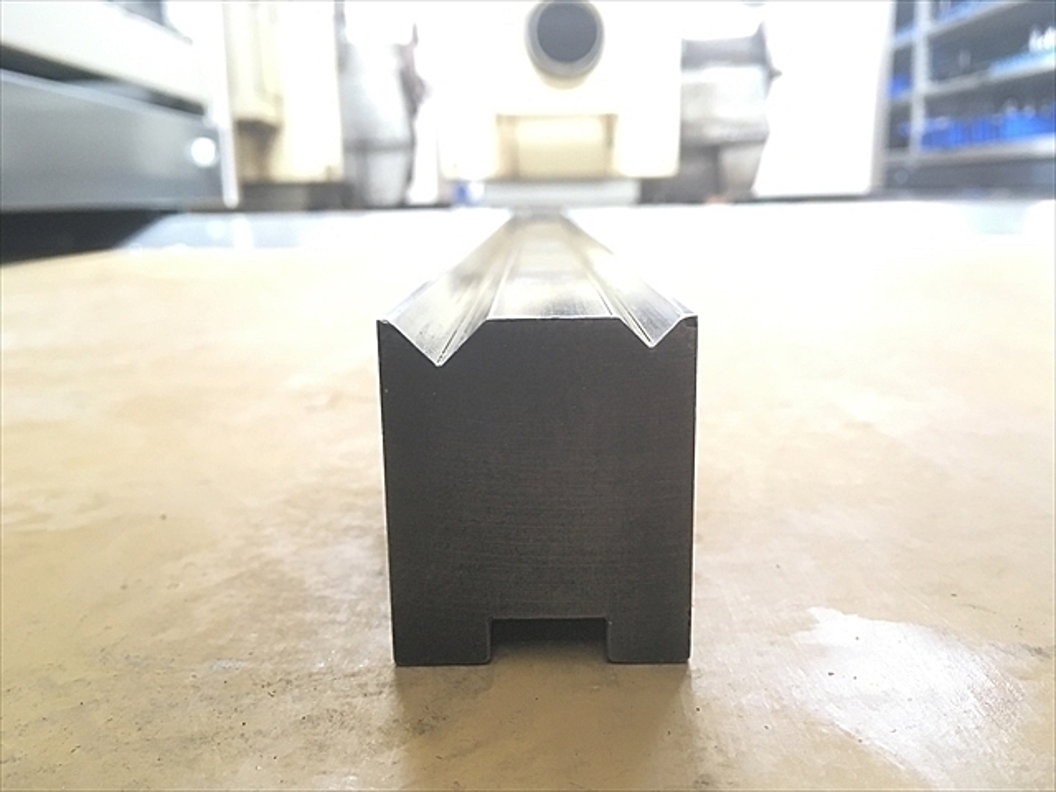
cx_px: 528
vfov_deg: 48.2
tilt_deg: -12.5
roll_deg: +1.7
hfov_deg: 61.7
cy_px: 396
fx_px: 885
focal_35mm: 29
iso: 125
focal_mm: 4.15
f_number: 2.2
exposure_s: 1/30
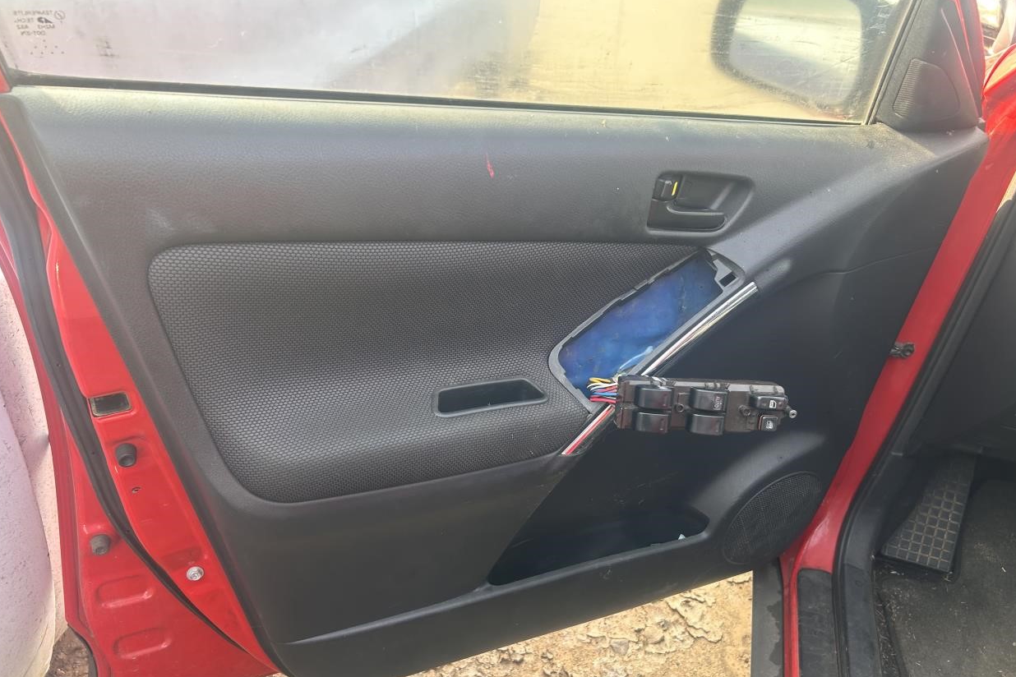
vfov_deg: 46.2
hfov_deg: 65.5
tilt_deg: -35.8
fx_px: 790
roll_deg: -7.7
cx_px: 514
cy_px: 391
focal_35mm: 28
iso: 50
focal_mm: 5.7
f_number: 1.5
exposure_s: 1/121
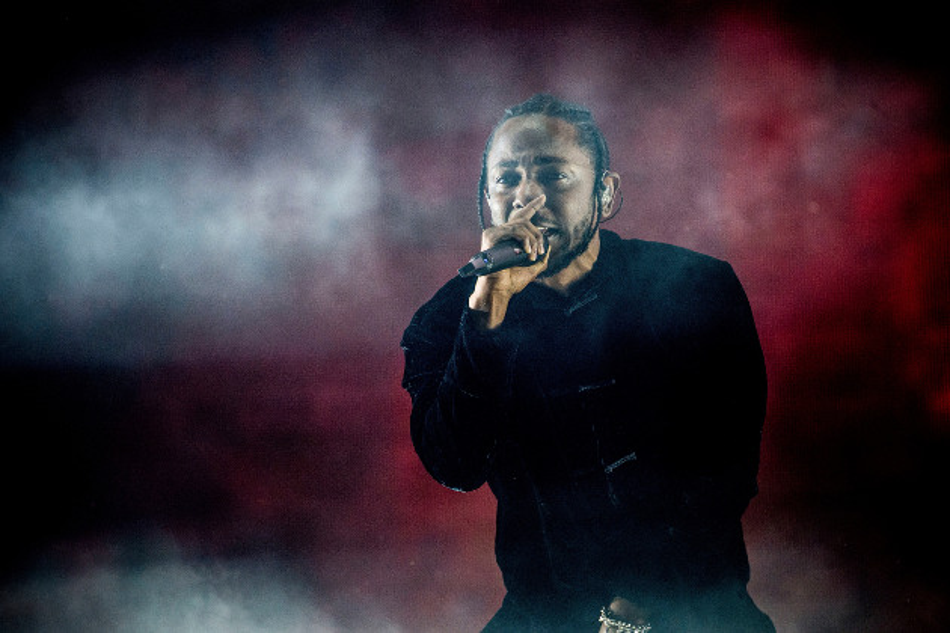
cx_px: 475
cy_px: 316
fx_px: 10555
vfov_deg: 3.4
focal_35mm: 400
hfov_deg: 5.2
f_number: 5.6
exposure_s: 1/400
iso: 3200
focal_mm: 400
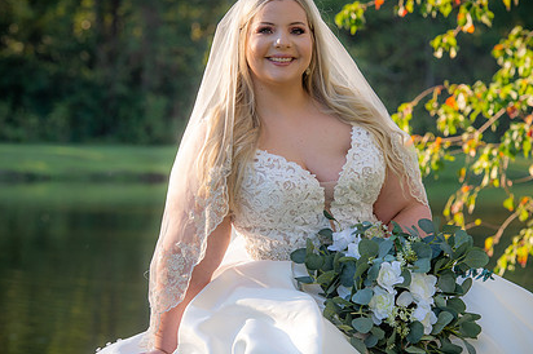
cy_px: 190
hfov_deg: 10.8
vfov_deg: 7.2
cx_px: 290
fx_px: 2811
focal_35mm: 190
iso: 125
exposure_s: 1/160
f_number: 6.3
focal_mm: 135
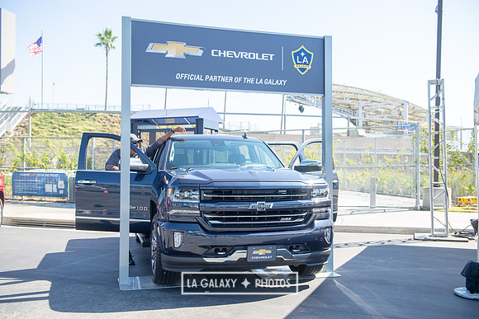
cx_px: 240
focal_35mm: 36
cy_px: 160
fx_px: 479
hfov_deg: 53.1
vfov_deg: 36.9
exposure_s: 1/1000
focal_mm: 36
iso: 250
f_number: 4
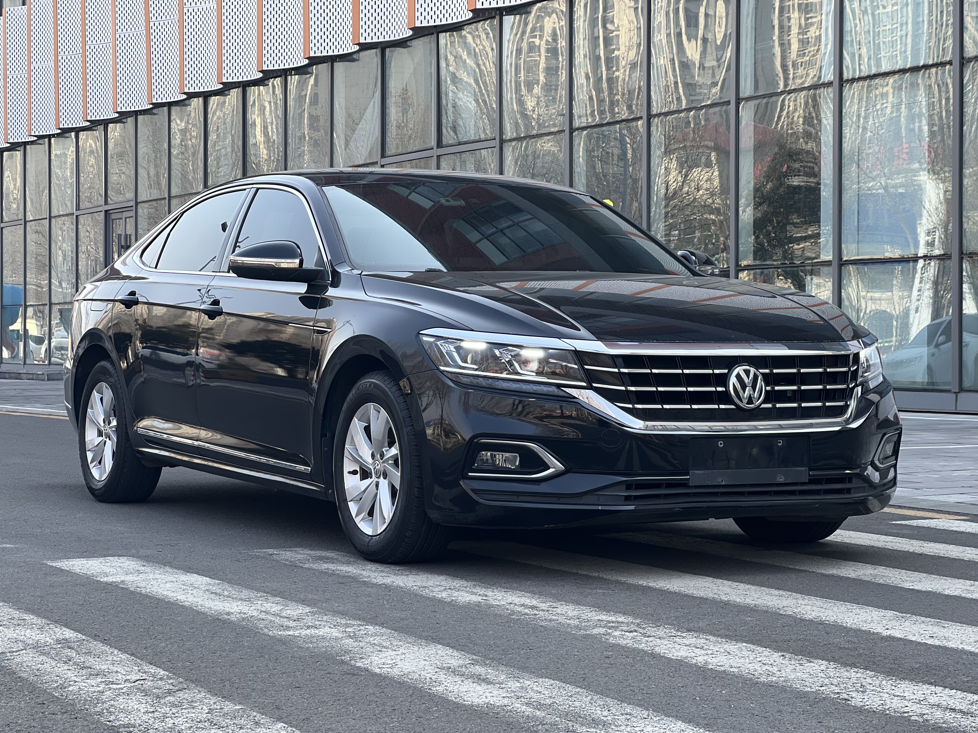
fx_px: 2175
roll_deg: +0.4
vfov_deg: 19.1
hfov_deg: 25.3
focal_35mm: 77
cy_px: 366
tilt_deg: -0.3
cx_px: 489
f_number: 2.8
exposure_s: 1/121
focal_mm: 9
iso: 32
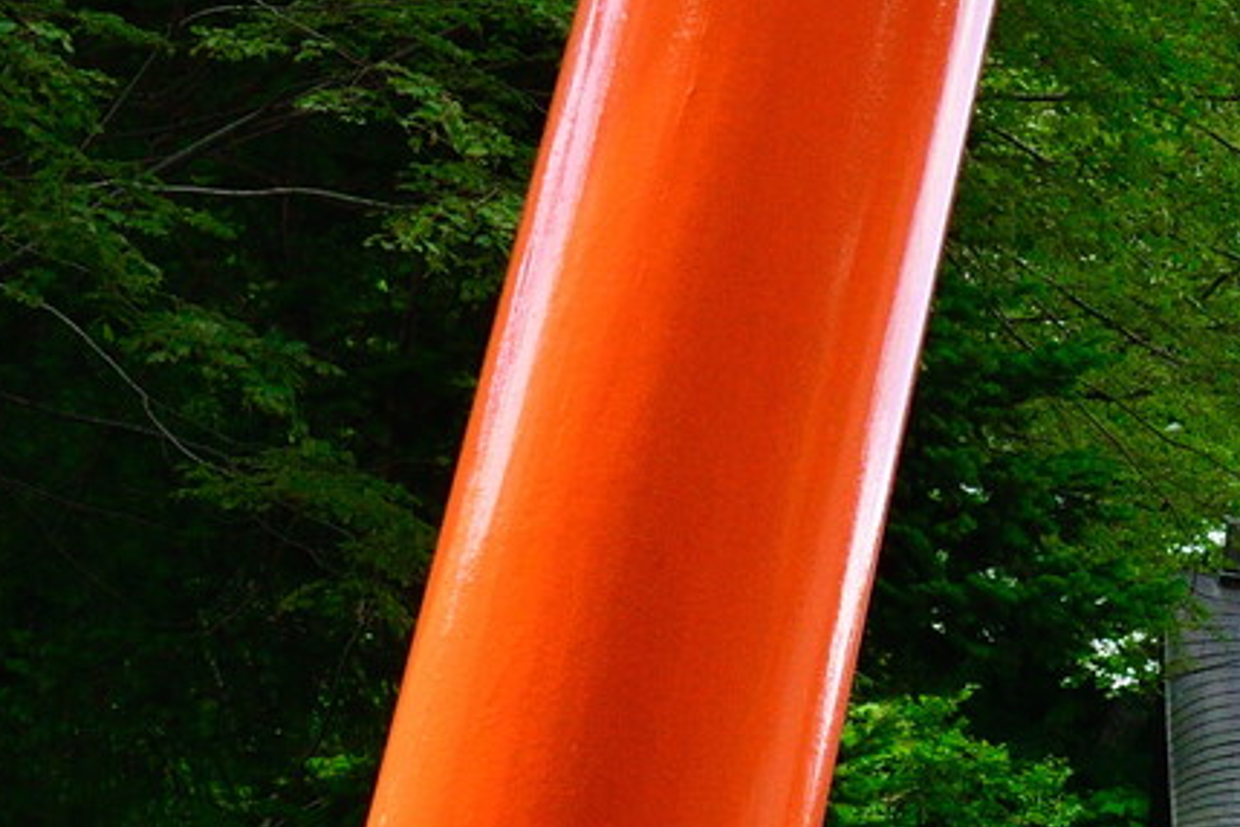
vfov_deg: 12.2
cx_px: 2388
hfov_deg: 15.2
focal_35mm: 112
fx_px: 3857
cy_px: 626
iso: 640
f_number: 9
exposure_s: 1/640
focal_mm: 16
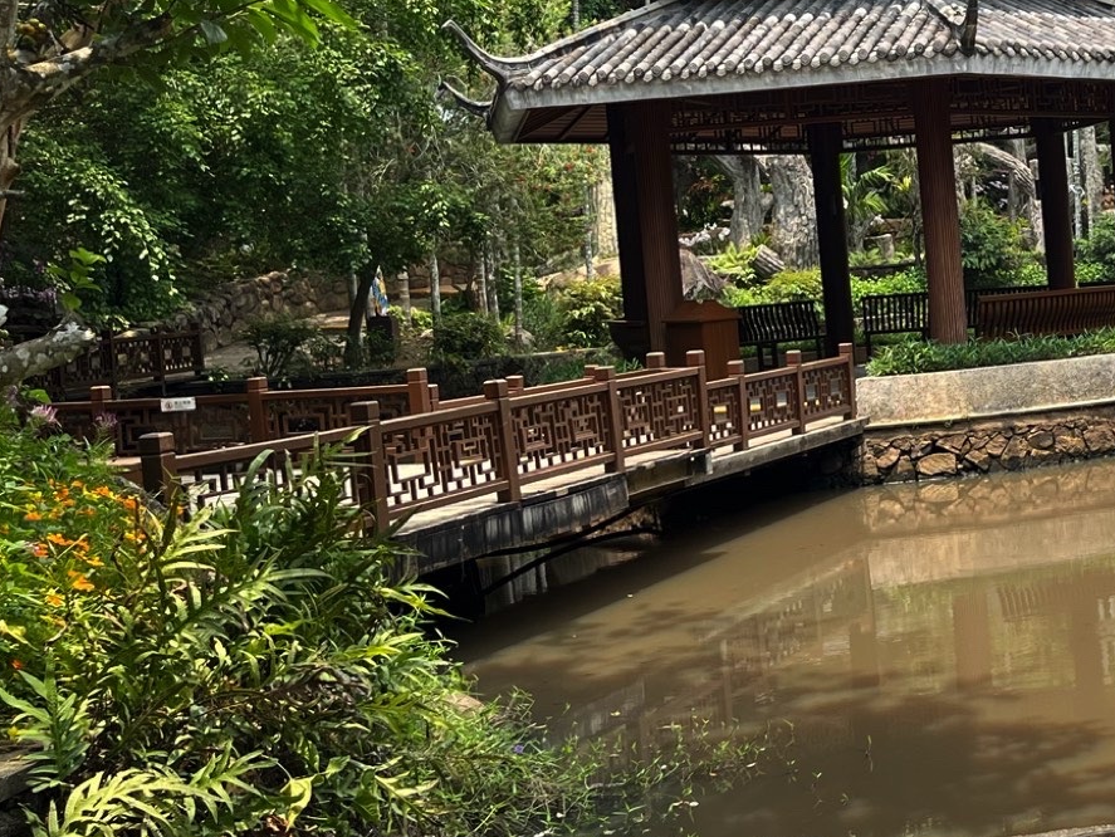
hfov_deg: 29.0
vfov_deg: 24.4
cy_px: 333
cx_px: 1234
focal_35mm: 60
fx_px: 1933
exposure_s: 1/1458
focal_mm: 5.1
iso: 50
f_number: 1.6
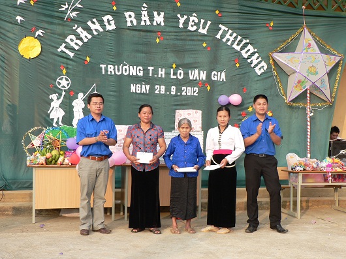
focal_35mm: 53
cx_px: 173
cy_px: 130
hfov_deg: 36.2
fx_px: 530
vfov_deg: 27.5
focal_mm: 8.8
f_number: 4
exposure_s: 1/125
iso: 80
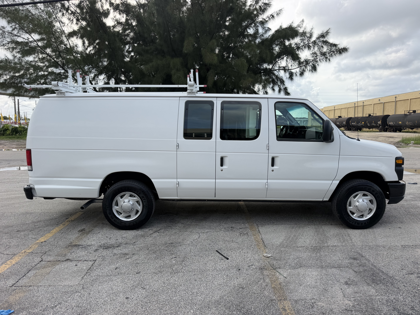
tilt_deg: -4.5
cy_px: 158
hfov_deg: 71.6
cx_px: 210
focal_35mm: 24
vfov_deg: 56.8
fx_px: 291
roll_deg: +2.2
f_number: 1.78
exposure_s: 1/1901
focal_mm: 6.76
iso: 80
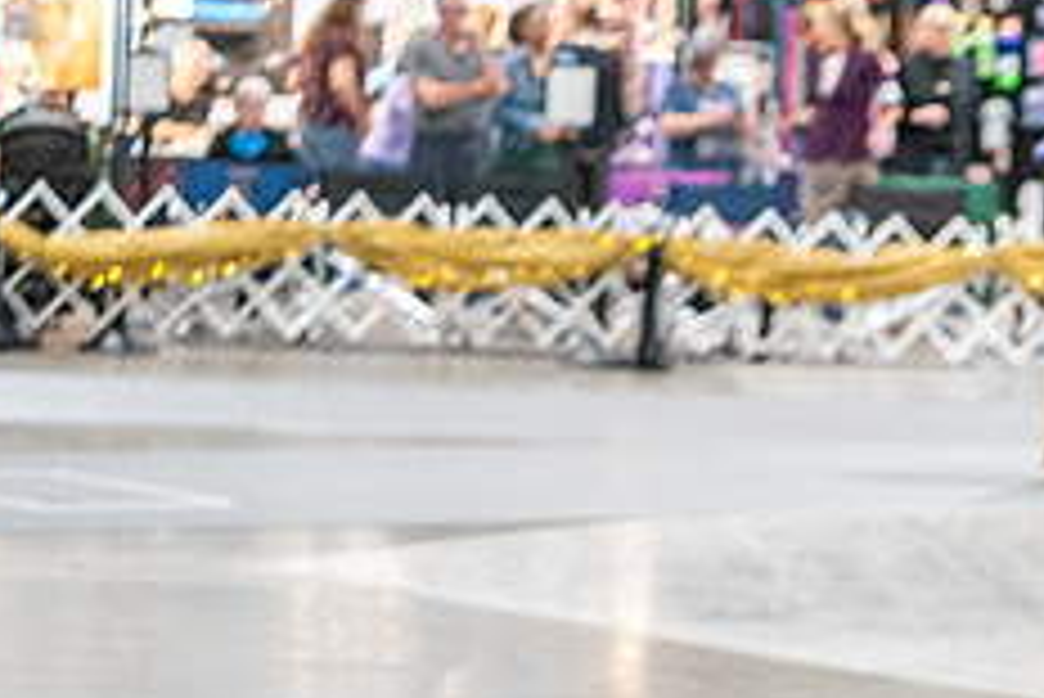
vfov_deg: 7.8
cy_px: 732
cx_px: 1246
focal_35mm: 175
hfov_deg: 11.5
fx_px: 5078
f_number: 2.8
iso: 6400
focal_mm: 70
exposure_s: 1/250
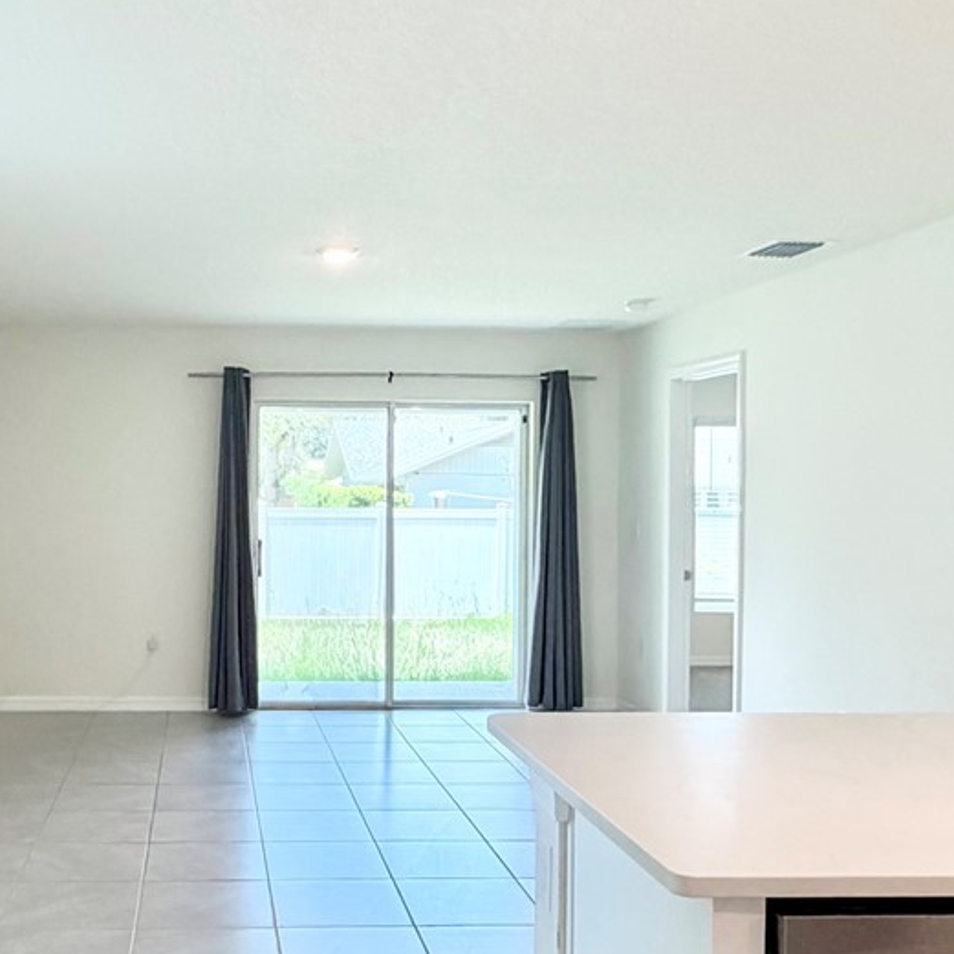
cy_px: 487
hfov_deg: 42.7
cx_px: 260
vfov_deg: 43.9
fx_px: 1185
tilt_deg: -0.8
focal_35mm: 38
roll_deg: -0.6
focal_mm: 2.22
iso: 200
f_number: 2.2
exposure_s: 1/120
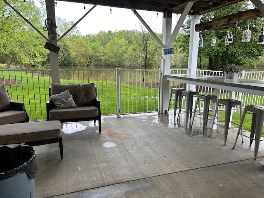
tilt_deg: -9.9
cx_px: 132
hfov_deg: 67.3
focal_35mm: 26
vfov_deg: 53.1
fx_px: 198
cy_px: 99
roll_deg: -0.6
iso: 50
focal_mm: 5.7
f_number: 1.5
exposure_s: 1/431
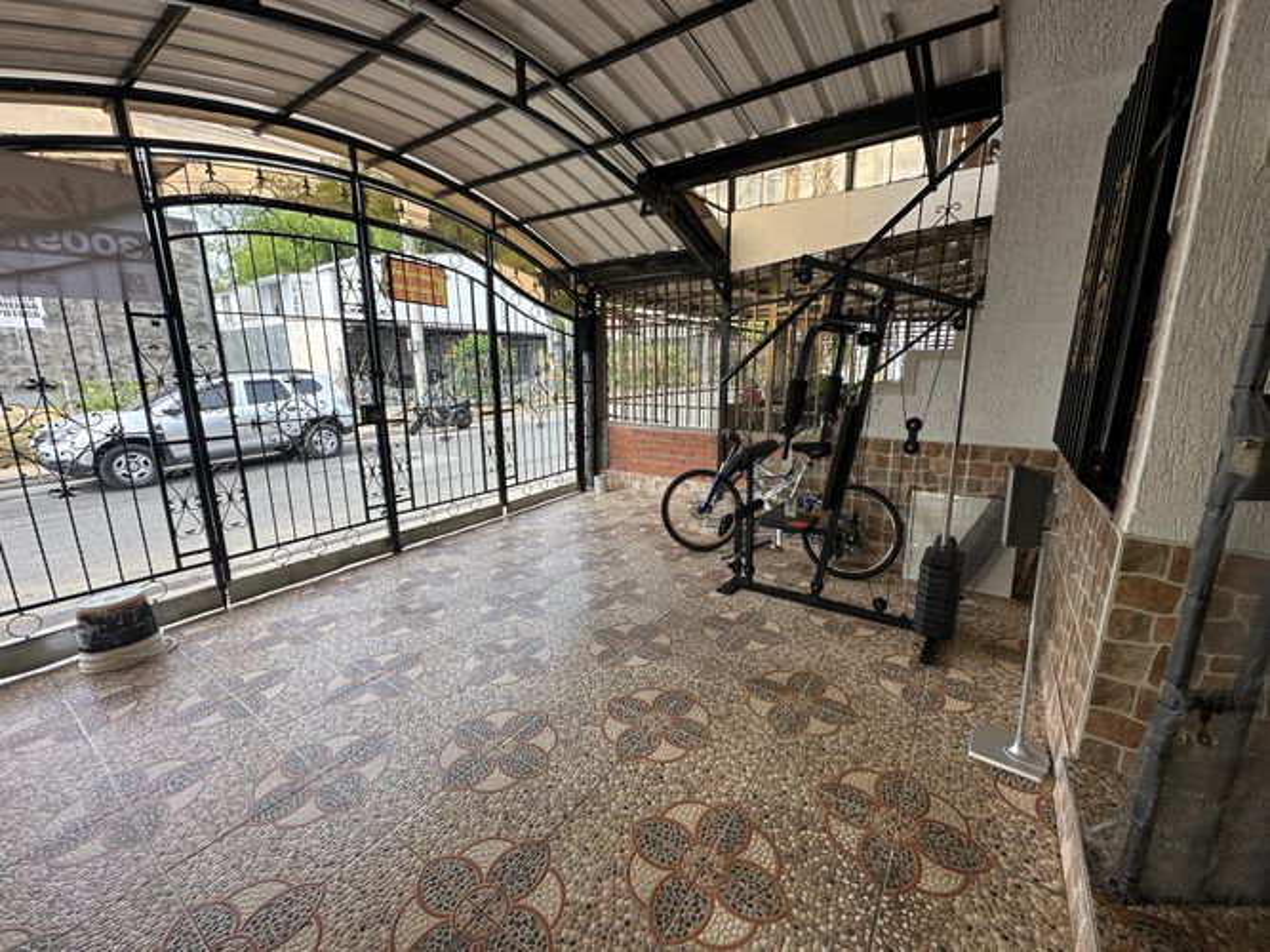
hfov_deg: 102.1
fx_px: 514
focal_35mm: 14
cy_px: 476
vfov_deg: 85.7
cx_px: 635
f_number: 2.2
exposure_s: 1/253
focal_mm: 2.22
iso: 40
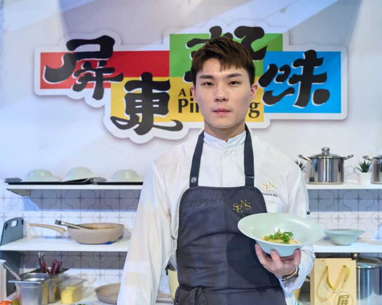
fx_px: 373
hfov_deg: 54.2
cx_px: 180
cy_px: 153
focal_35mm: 33
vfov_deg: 44.5
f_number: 4
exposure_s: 1/200
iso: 1250
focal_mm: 29
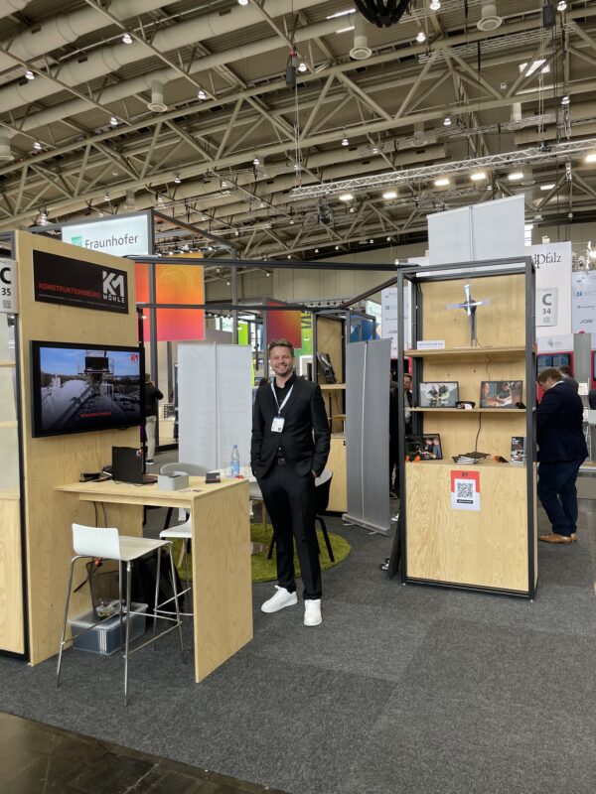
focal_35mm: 26
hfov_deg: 53.1
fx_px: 597
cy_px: 397
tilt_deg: -1.4
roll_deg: +1.2
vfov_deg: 67.3
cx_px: 298
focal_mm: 4.2
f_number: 1.6
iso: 40
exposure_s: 1/100
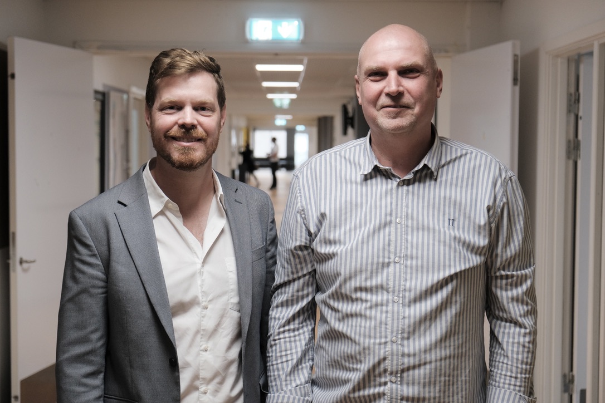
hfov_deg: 30.1
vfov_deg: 20.3
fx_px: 1126
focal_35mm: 67
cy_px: 202
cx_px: 302
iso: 1600
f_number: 4
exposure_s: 1/125
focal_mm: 44.4
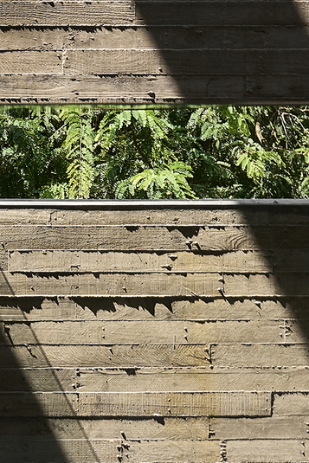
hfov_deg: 6.4
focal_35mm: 213
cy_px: 3
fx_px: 2740
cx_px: 52
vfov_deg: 9.6
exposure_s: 1/15
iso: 100
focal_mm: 38
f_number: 8
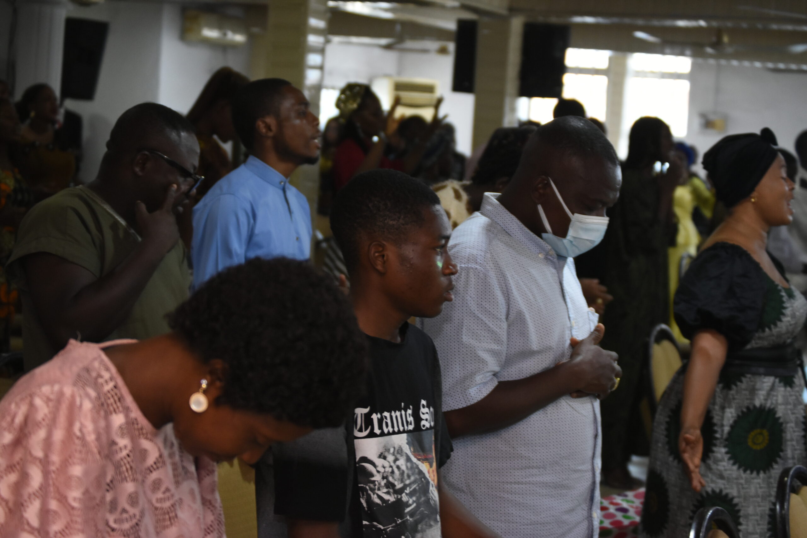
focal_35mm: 82
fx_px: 1849
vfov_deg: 16.6
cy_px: 269
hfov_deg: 24.6
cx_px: 404
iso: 1250
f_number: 4
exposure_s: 1/125
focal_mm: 55
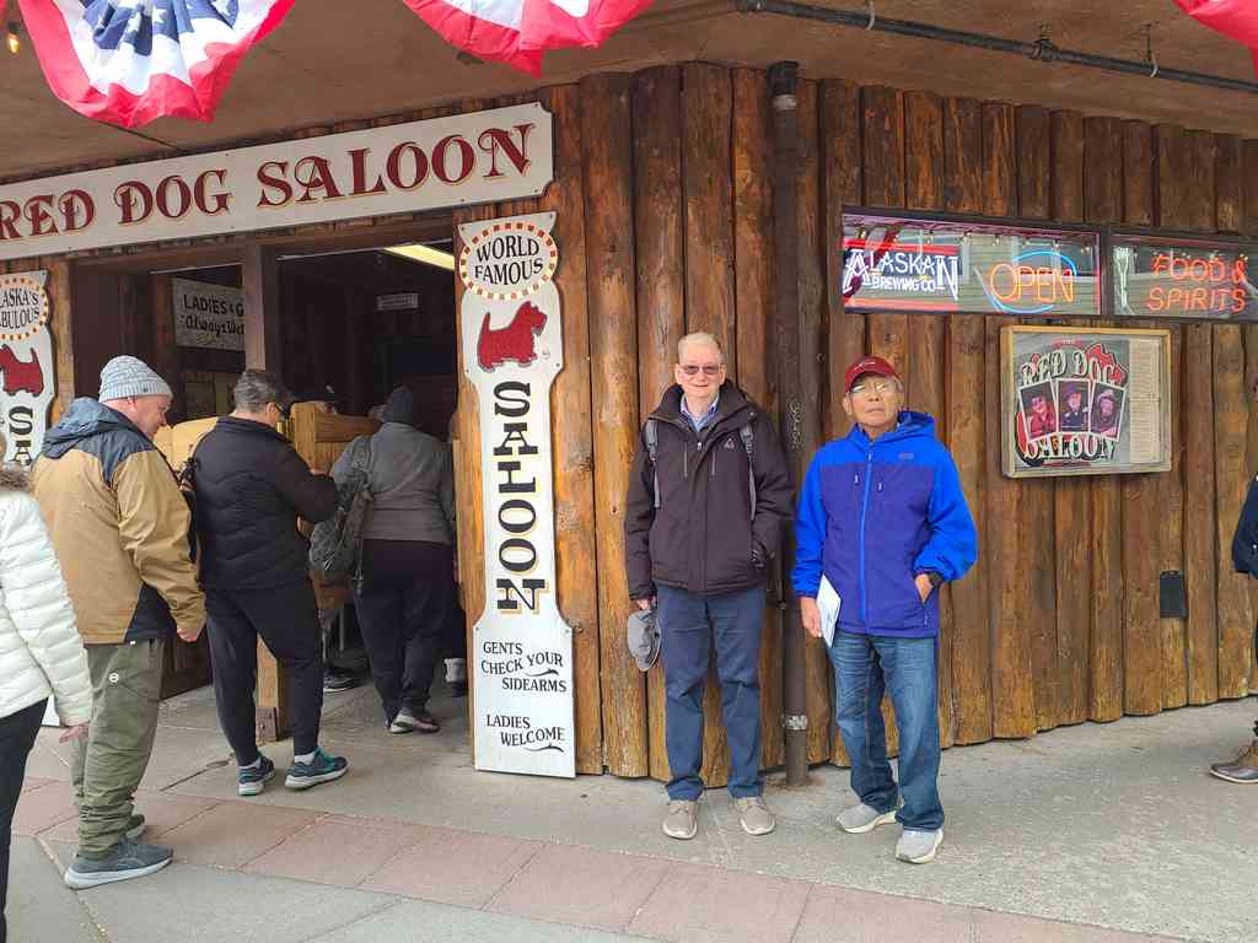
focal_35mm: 26
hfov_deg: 67.3
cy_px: 472
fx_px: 945
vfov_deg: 53.1
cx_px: 629
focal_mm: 5.4
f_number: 1.8
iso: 40
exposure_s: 1/177
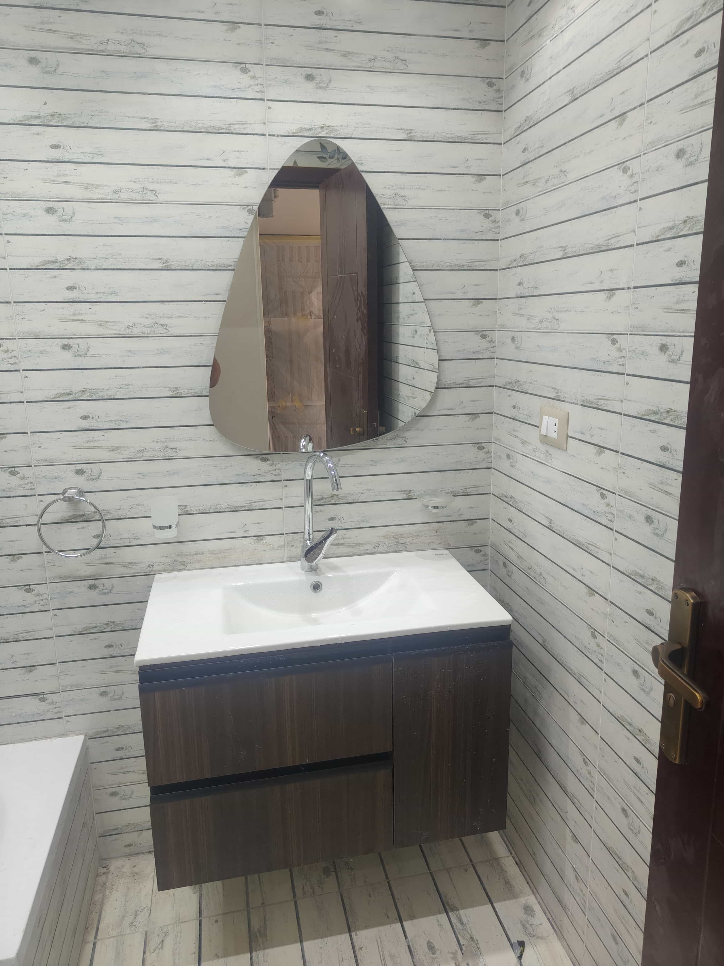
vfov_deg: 71.6
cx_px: 362
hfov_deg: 56.8
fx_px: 669
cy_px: 483
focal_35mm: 24
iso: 320
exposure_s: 1/50
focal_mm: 5.59
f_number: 1.8
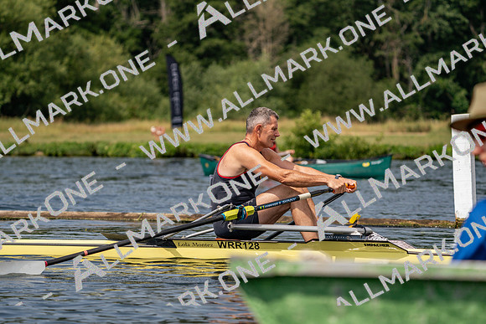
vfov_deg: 6.9
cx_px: 243
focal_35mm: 200
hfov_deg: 10.3
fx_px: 2701
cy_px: 162
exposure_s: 1/1600
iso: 200
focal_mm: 200
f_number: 5.6
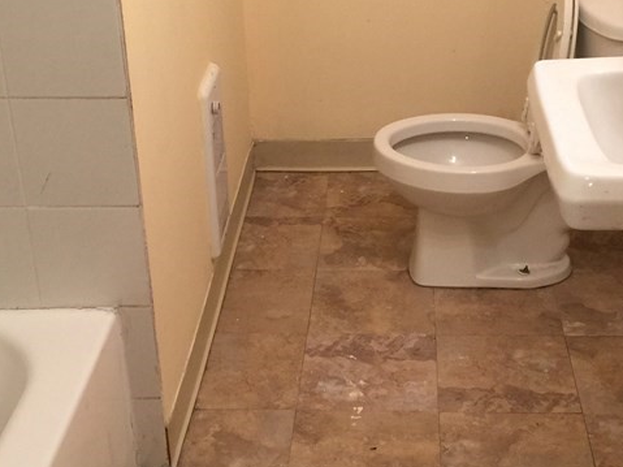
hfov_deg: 31.1
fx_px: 1116
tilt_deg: -25.5
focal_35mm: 62
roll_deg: +1.1
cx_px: 382
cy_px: 225
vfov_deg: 23.6
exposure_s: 1/15
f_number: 2.2
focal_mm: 4.15
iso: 64
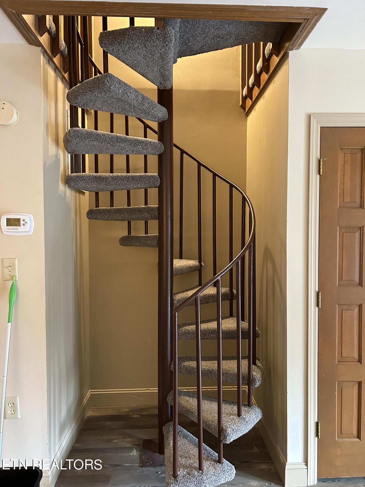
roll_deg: -0.1
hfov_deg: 53.1
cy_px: 244
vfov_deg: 67.3
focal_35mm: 26
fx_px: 366
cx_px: 182
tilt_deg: -3.8
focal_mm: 5.7
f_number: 1.5
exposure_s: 1/60
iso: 500
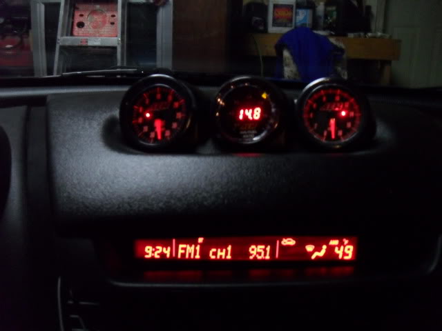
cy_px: 166
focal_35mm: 35
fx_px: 447
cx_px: 221
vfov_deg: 40.7
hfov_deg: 52.6
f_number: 2.8
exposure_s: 1/8
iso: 400
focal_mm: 6.2
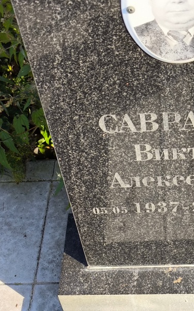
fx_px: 601
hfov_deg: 18.2
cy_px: 156
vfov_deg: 29.0
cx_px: 148
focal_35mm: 71
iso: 50
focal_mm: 4.71
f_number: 1.7
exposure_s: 1/532
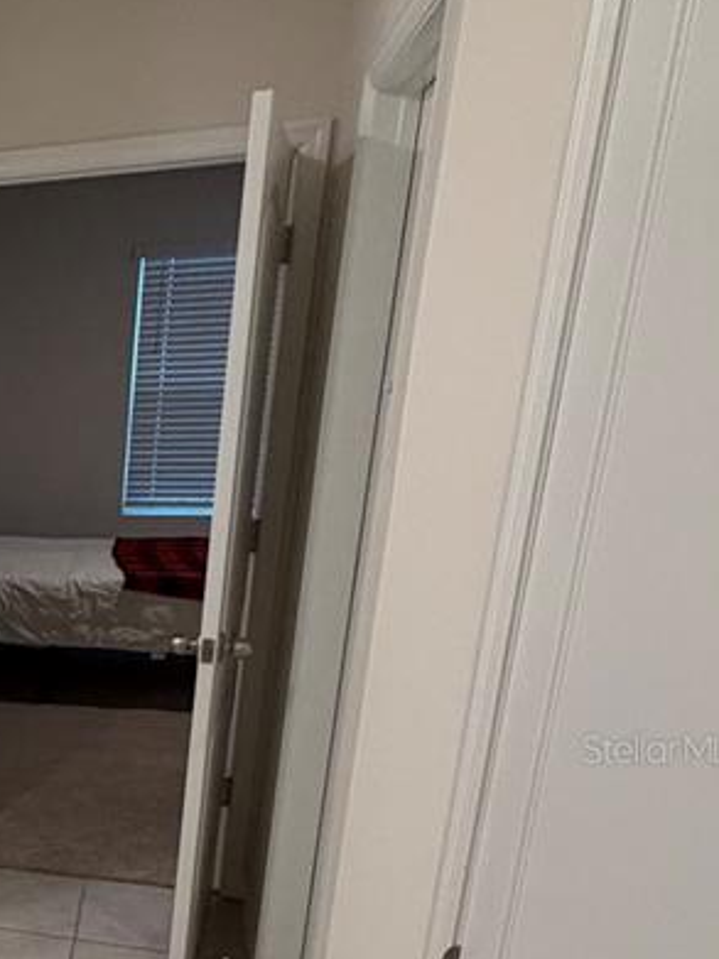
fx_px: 1192
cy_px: 748
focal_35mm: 43
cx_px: -348
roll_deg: +2.7
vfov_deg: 42.2
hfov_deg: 25.6
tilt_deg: -15.8
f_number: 2.2
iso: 320
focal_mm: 2.22
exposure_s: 1/120
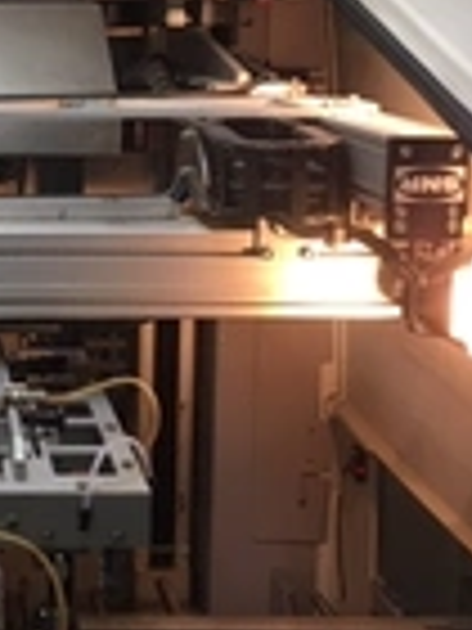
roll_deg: +0.4
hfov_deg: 16.8
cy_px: 225
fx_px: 1509
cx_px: -130
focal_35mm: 83
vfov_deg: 23.5
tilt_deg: -7.3
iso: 32
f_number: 2.2
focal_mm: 4.15
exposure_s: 1/15
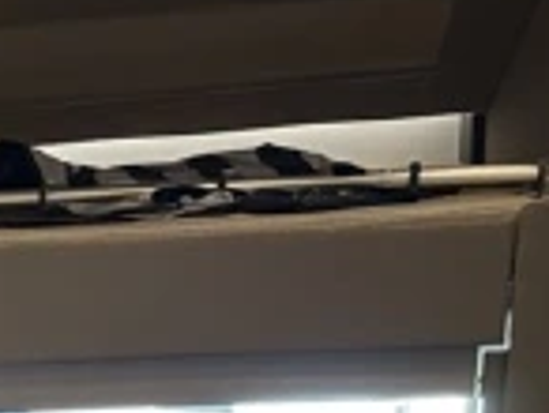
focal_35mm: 142
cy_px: 680
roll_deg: +2.5
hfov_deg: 10.8
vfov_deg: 10.0
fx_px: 2256
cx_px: -944
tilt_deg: -13.1
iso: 160
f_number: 1.6
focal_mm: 5.96
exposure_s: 1/120
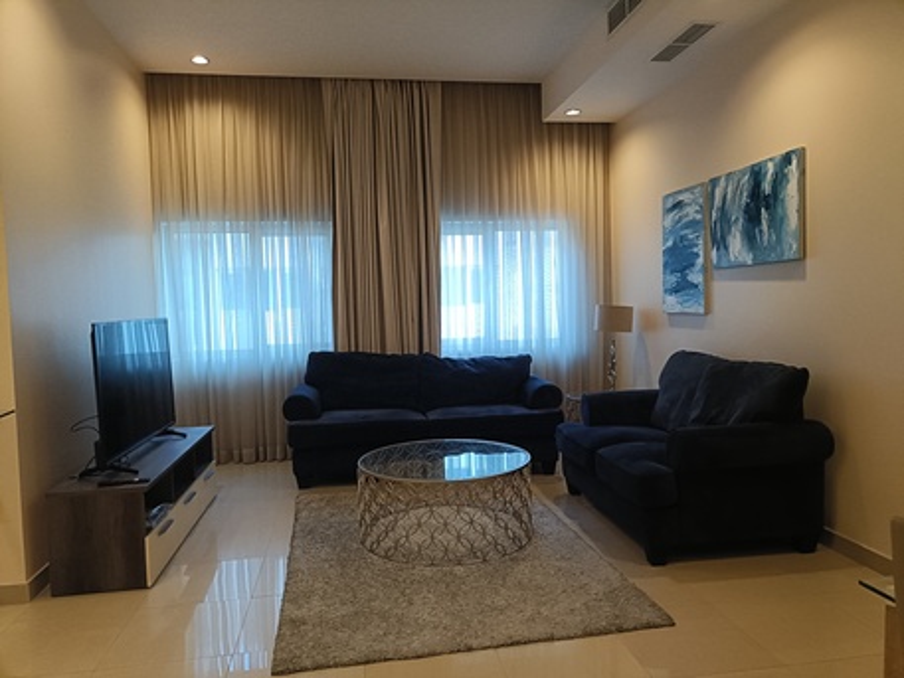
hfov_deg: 69.4
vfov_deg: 54.9
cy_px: 339
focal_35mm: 25
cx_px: 452
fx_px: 653
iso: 1678
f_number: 1.7
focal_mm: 4.7
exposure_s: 1/33.3
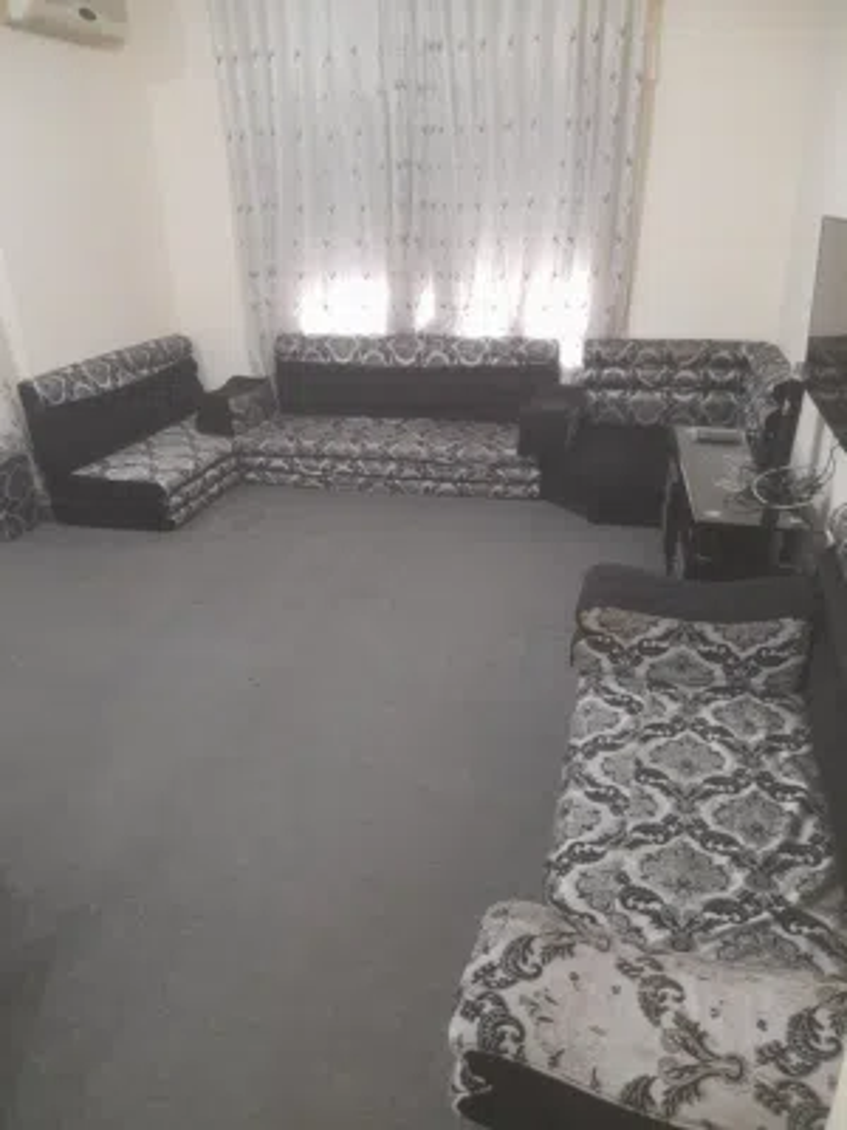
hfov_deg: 54.9
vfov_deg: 69.4
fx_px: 816
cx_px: 424
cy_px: 565
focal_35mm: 25
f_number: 2
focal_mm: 4.6
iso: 400
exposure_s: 1/33
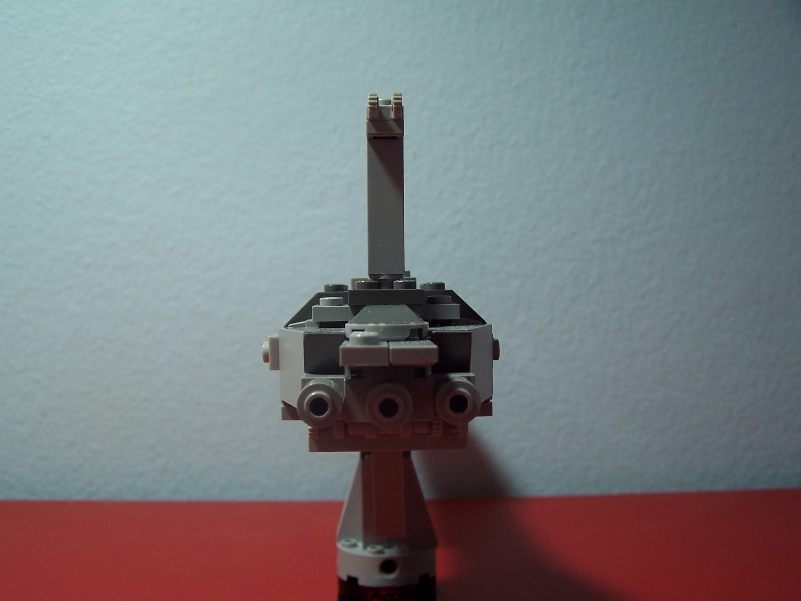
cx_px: 400
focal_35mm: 38
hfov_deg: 49.0
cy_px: 300
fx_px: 879
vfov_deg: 37.7
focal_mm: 6.3
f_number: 2.8
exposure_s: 1/30
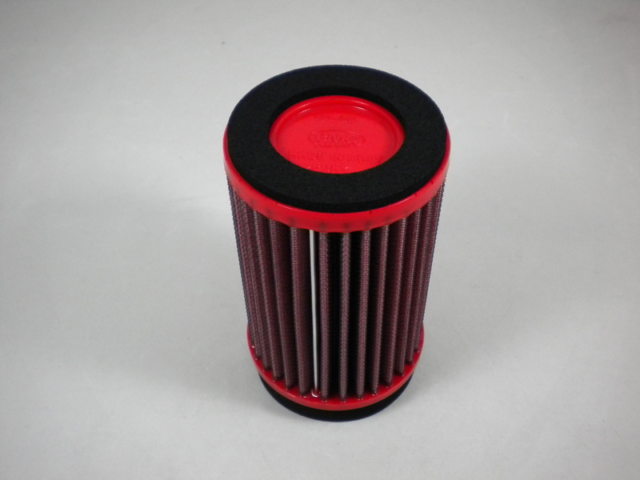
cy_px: 240
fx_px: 758
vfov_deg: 35.1
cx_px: 320
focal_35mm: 41
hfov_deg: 45.8
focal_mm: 7.4
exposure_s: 1/320
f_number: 3.5
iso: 400
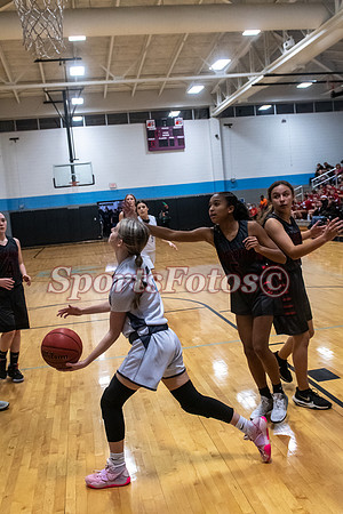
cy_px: 257
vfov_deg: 53.1
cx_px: 172
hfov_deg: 36.9
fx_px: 514
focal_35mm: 36
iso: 4000
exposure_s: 1/500
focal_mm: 24
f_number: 4
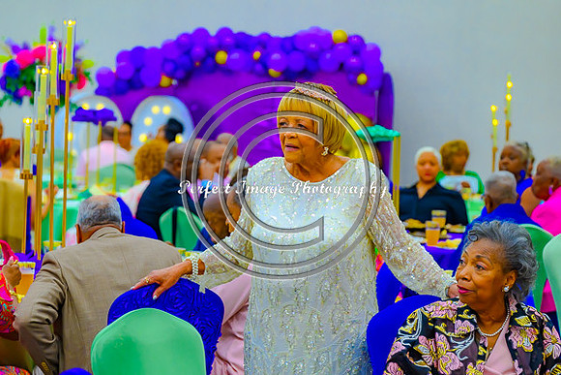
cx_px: 280
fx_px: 1637
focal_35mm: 105
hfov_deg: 19.5
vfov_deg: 13.0
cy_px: 188
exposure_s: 1/125
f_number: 2.8
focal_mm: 70
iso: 640
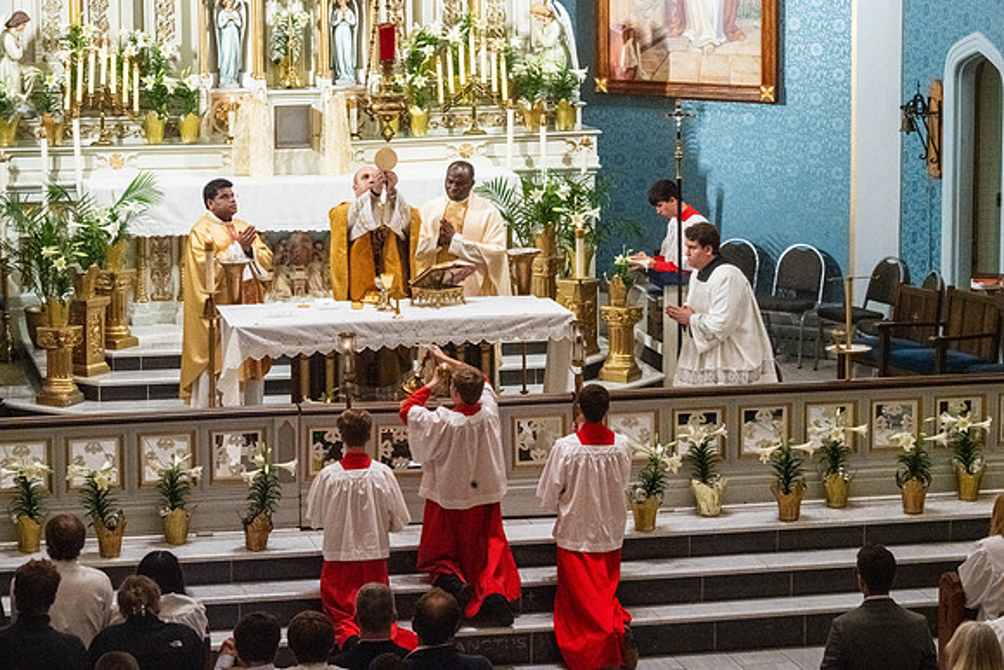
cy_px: 335
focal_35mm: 115
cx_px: 502
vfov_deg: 11.9
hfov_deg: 17.8
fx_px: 3208
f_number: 16
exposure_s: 1/60
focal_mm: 115
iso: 5000
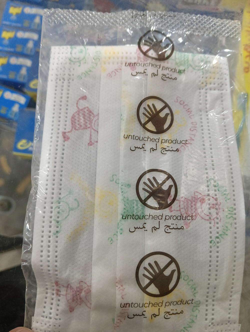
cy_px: 166
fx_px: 250
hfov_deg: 53.2
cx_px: 125
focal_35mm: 26
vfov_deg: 67.2
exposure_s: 1/33.3
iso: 500
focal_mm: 4.05
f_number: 1.8
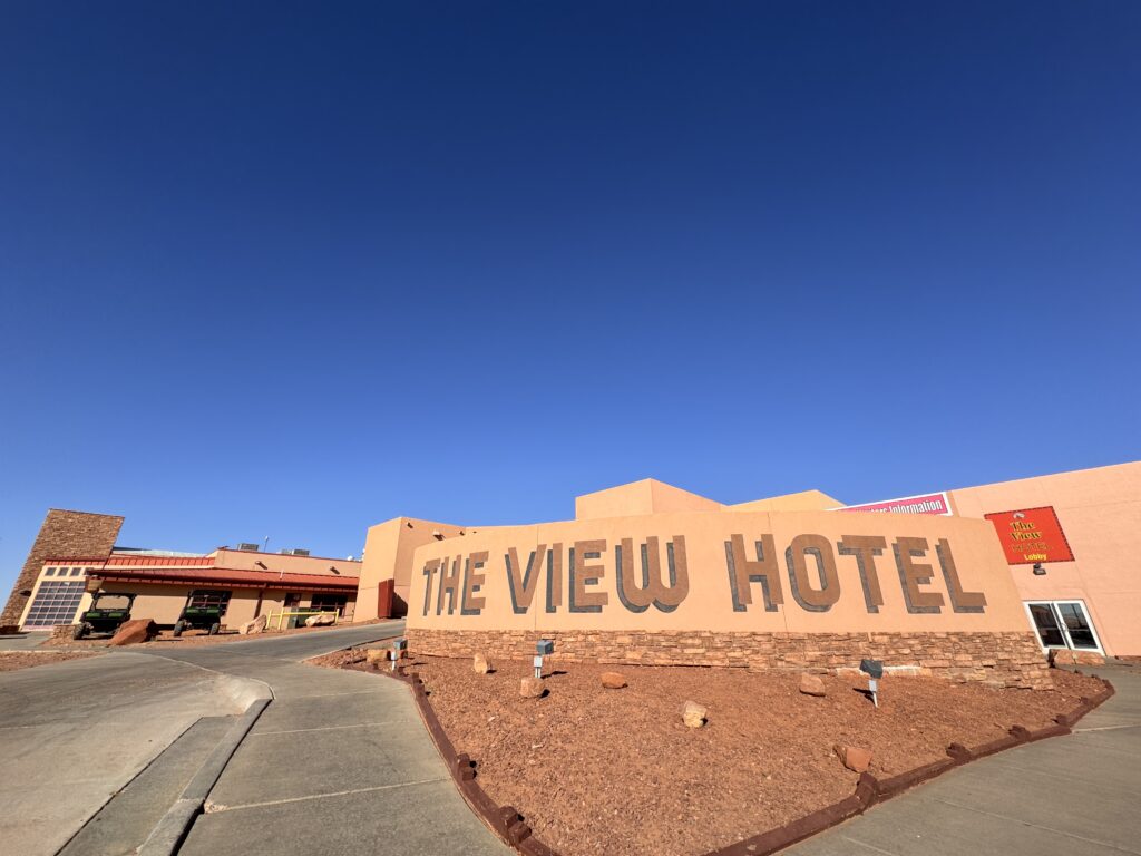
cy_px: 428
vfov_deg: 85.7
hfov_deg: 102.1
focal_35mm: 14
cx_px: 570
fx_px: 461
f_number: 2.2
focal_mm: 2.22
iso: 50
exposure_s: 1/2342
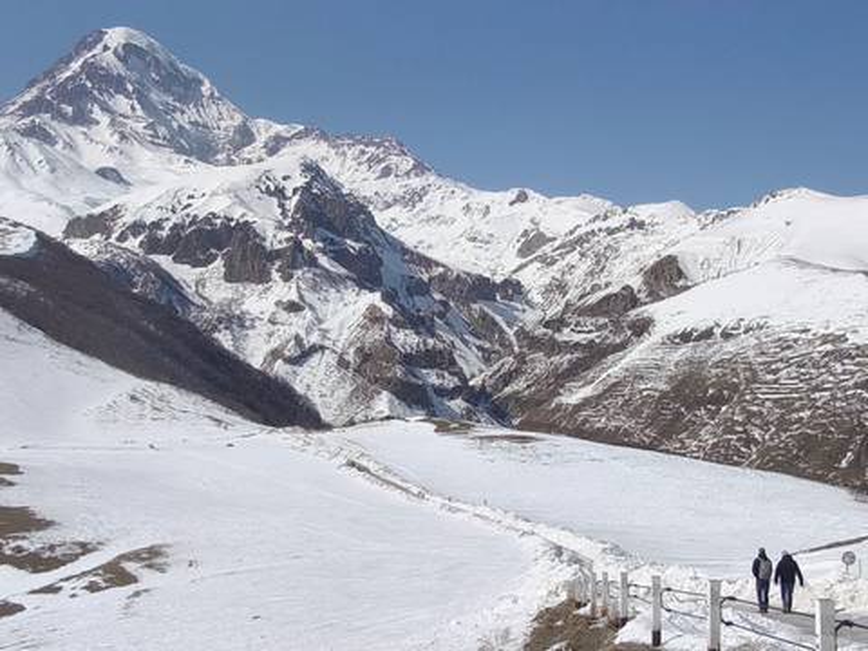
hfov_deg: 41.2
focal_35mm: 46
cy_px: 326
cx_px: 434
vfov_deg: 31.5
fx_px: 1153
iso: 50
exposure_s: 1/3175
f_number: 2.2
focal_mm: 1.91
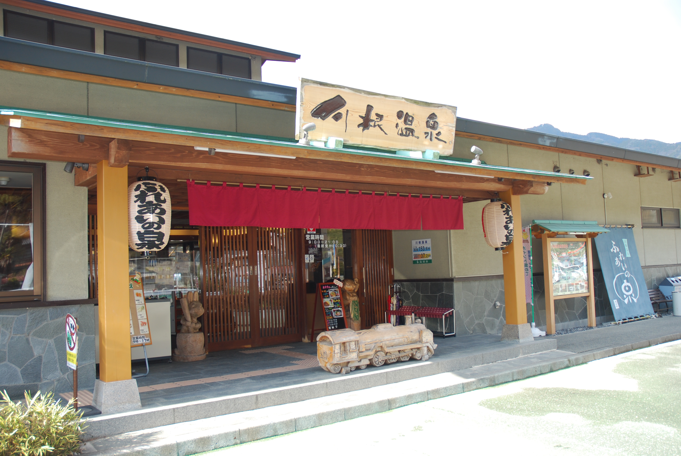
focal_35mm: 33
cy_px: 228
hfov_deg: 57.2
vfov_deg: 40.1
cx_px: 340
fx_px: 625
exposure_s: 1/125
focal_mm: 22
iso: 125
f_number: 3.8
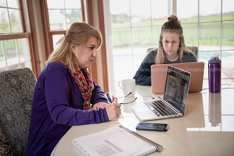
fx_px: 273
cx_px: 117
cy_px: 78
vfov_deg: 31.9
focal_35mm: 42
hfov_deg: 46.4
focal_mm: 42
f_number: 2.8
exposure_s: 1/250
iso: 500
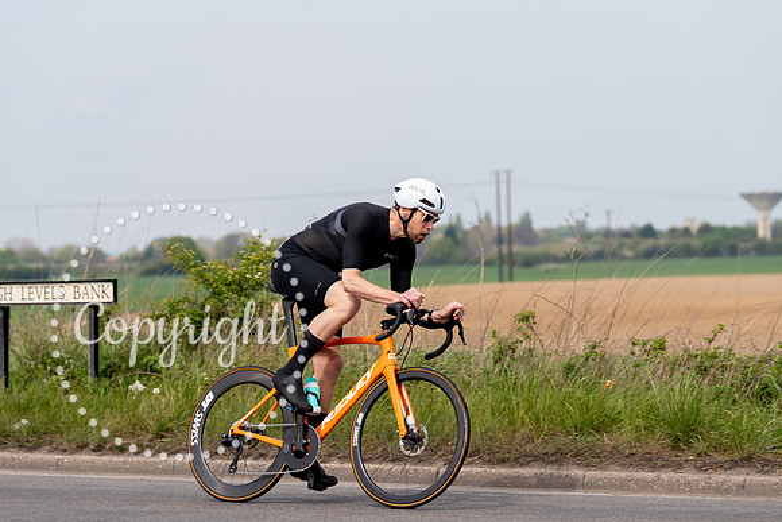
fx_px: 2738
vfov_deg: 10.9
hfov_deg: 16.3
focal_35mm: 126
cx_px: 391
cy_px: 261
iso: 125
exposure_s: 1/1000
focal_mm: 126
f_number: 4.5
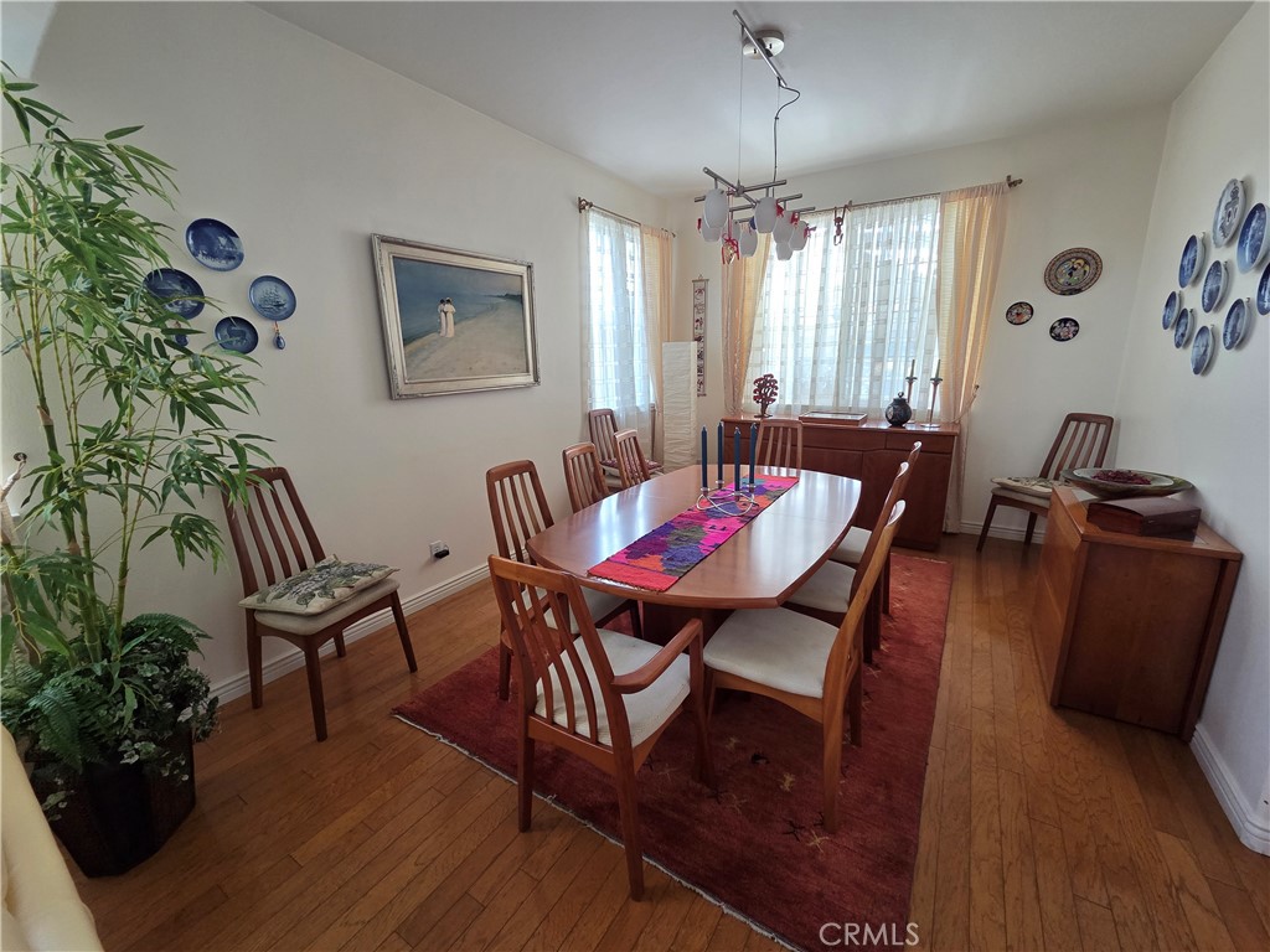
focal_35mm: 13
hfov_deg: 106.2
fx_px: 477
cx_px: 635
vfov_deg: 89.9
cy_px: 476
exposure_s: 1/60
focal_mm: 2.2
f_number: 2.2
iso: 160
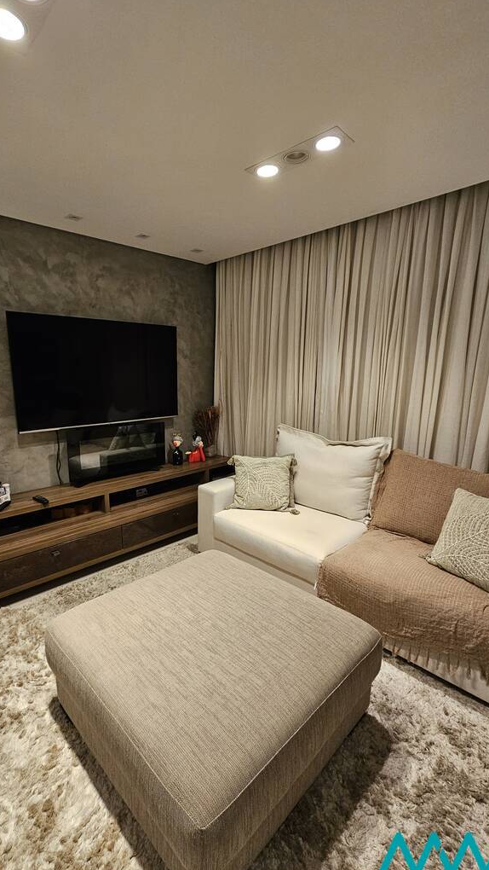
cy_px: 451
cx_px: 203
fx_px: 346
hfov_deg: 70.0
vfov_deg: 102.9
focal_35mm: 15
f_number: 2.2
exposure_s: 1/60
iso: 250
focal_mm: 2.2
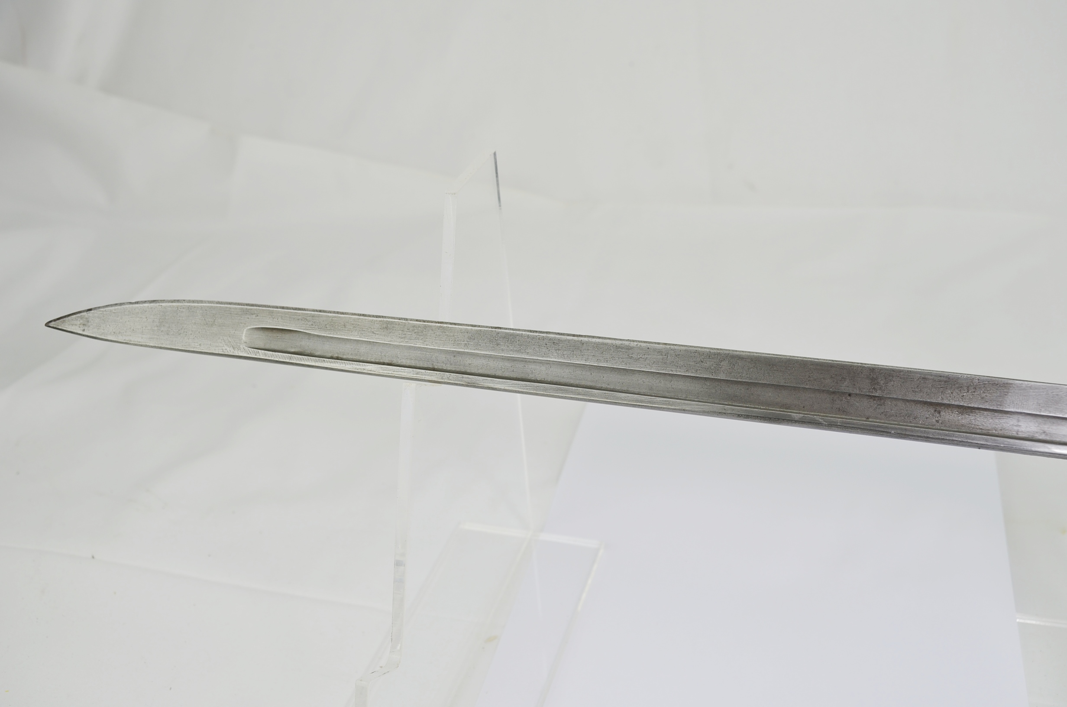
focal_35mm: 39
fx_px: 1154
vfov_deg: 34.1
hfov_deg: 49.6
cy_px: 354
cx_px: 534
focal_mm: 26
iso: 200
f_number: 5.6
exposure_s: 1/125
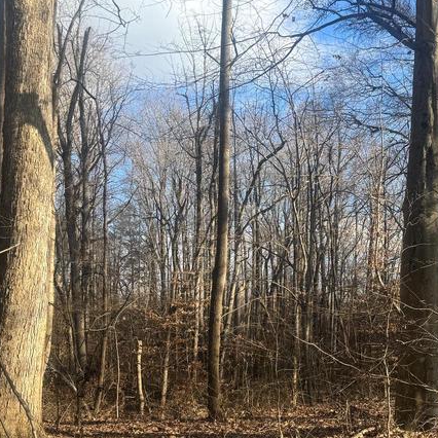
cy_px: 356
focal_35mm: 51
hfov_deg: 33.3
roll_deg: -0.3
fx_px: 730
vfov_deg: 32.4
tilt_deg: -2.1
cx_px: 268
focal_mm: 6.76
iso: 80
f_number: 1.78
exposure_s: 1/1395
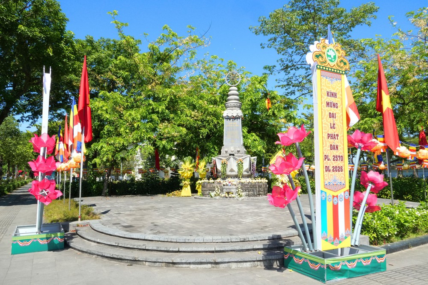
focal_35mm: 27
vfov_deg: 47.9
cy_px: 142
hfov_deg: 67.4
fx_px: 321
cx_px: 214
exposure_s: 1/250
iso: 1600
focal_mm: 18
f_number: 22
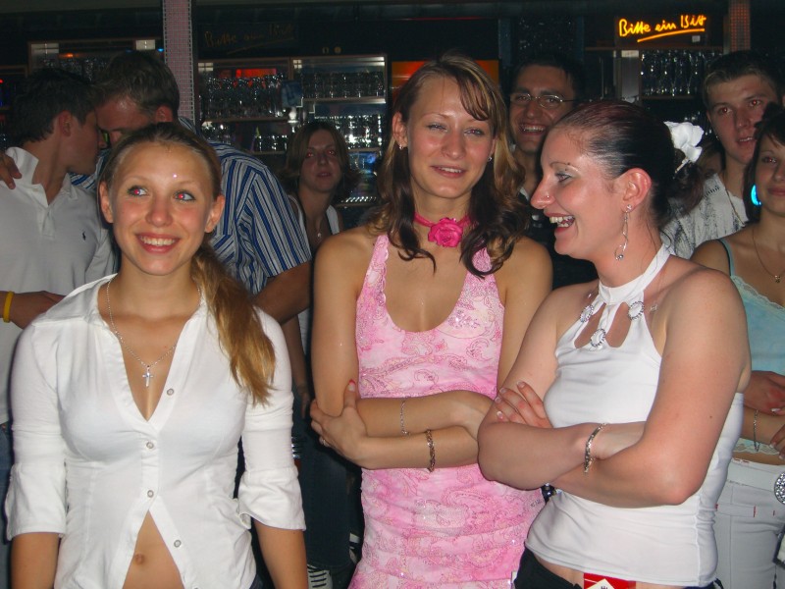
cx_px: 392
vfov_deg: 25.7
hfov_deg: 33.8
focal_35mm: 57
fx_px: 1293
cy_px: 294
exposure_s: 1/60
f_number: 3.6
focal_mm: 11.8
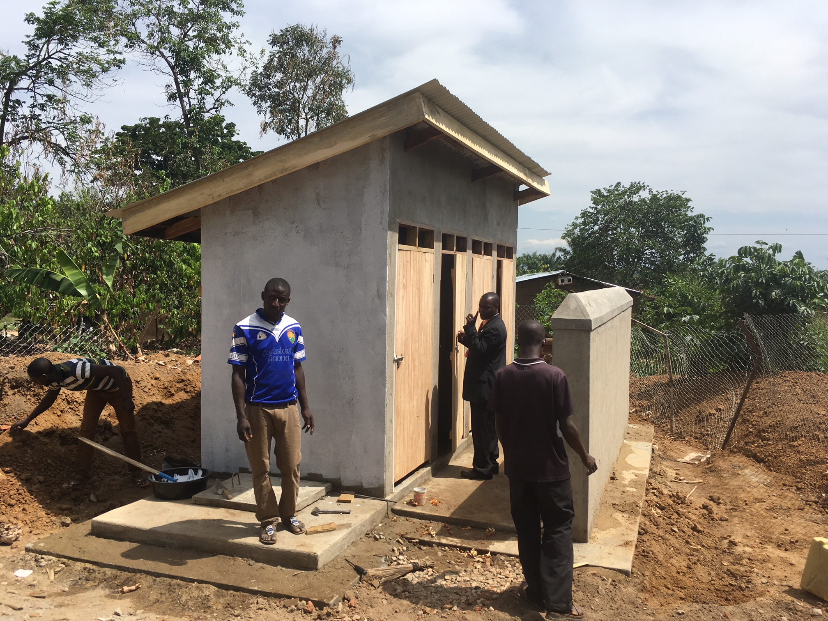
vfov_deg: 48.2
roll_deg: -1.0
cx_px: 414
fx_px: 694
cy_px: 310
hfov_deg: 61.7
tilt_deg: +0.3
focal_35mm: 29
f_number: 2.2
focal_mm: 4.15
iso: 25
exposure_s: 1/2024
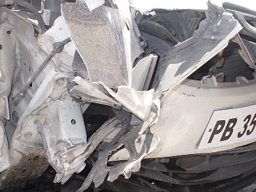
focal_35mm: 53
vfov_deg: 27.0
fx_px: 392
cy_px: 154
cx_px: 97
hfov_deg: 36.0
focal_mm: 4.6
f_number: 3.2
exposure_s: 1/200
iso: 80
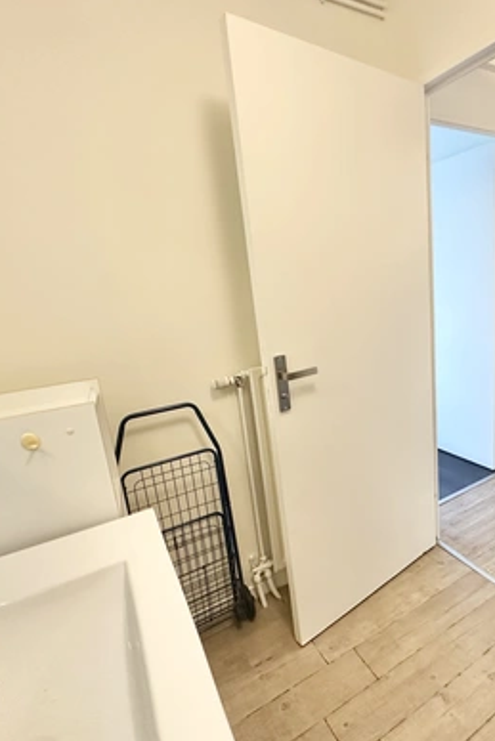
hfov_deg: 59.9
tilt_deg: -12.4
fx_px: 412
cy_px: 374
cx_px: 347
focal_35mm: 20
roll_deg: +4.0
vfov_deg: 84.0
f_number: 2.2
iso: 320
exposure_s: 1/84
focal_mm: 2.22
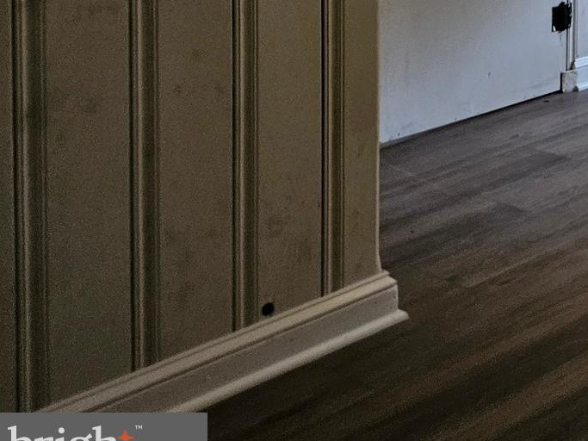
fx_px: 1172
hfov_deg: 23.0
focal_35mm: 69
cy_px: -178
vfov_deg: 19.2
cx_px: 874
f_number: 1.8
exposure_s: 1/120
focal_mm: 5.4
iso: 400
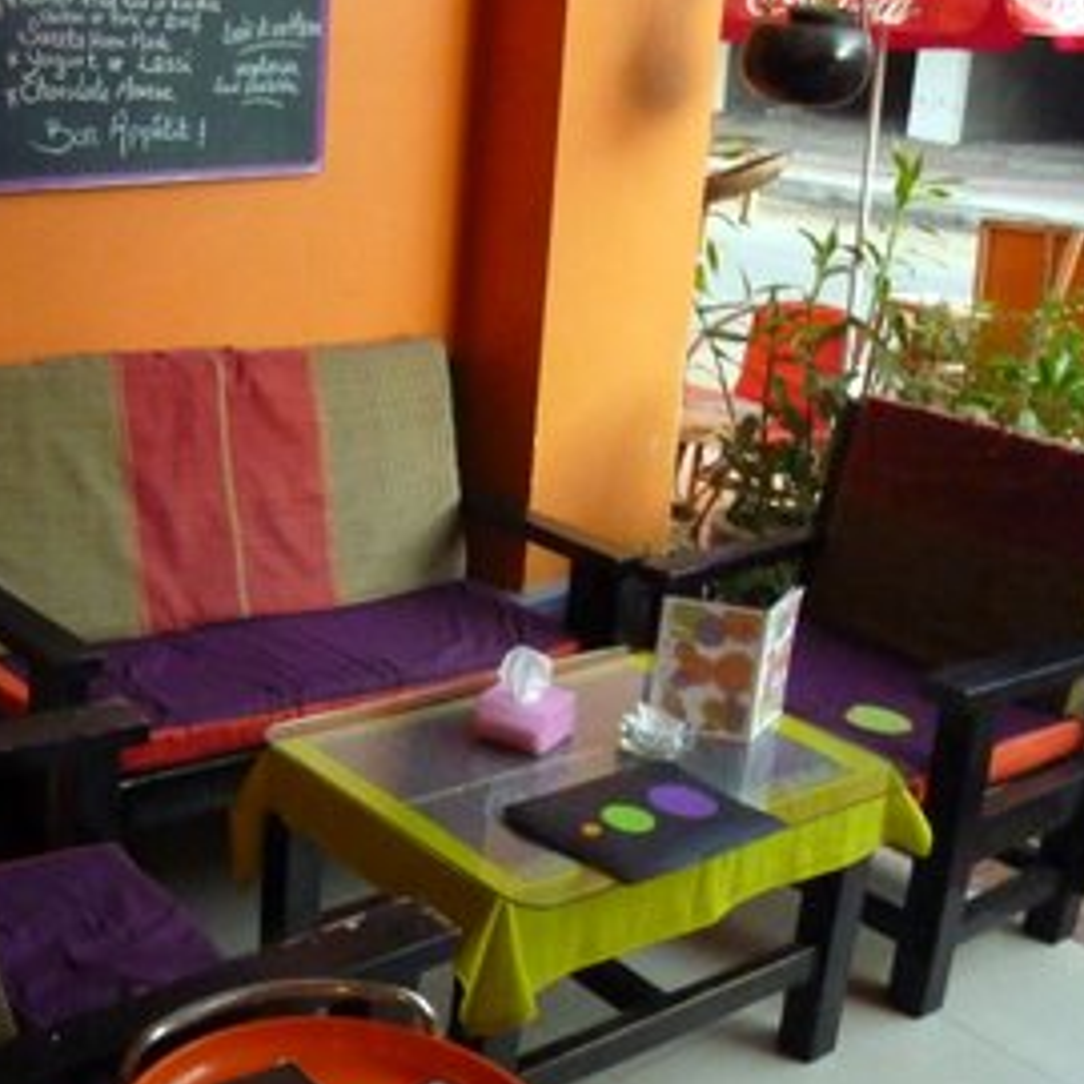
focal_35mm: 45
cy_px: 506
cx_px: 295
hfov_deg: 36.8
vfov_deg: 37.5
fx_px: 1594
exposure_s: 1/8
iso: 800
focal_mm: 4.5
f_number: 3.3
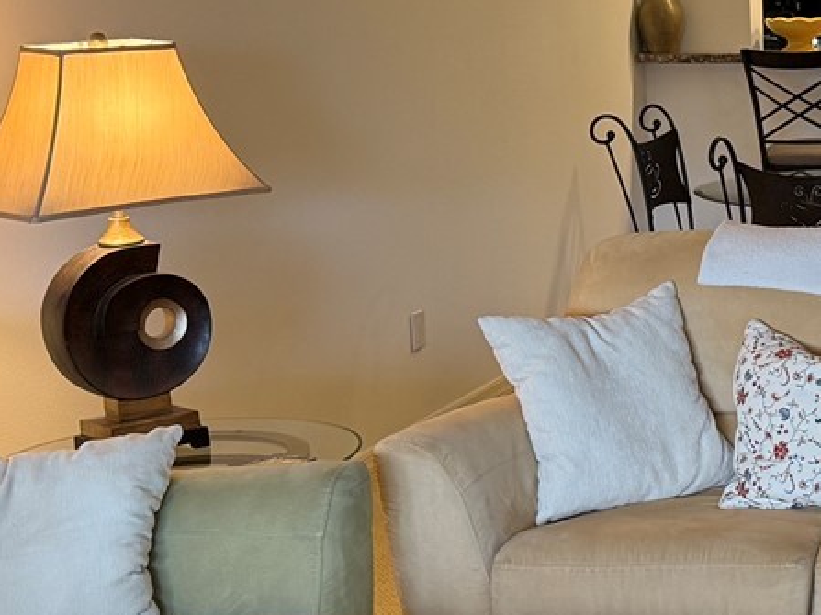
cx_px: 1012
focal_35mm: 86
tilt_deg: -9.5
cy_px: 290
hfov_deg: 21.0
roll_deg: +0.4
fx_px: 2039
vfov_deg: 17.2
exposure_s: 1/120
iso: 200
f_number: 1.78
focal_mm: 6.76
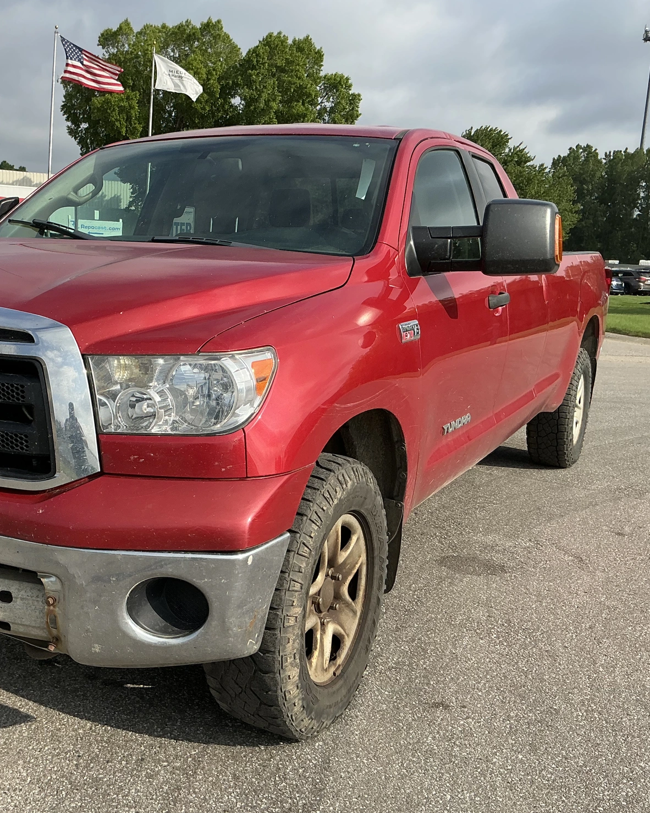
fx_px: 890
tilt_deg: -9.1
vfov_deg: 49.1
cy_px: 402
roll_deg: -1.9
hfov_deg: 39.2
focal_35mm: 37
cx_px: 176
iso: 25
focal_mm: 3
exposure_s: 1/1412
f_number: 1.8
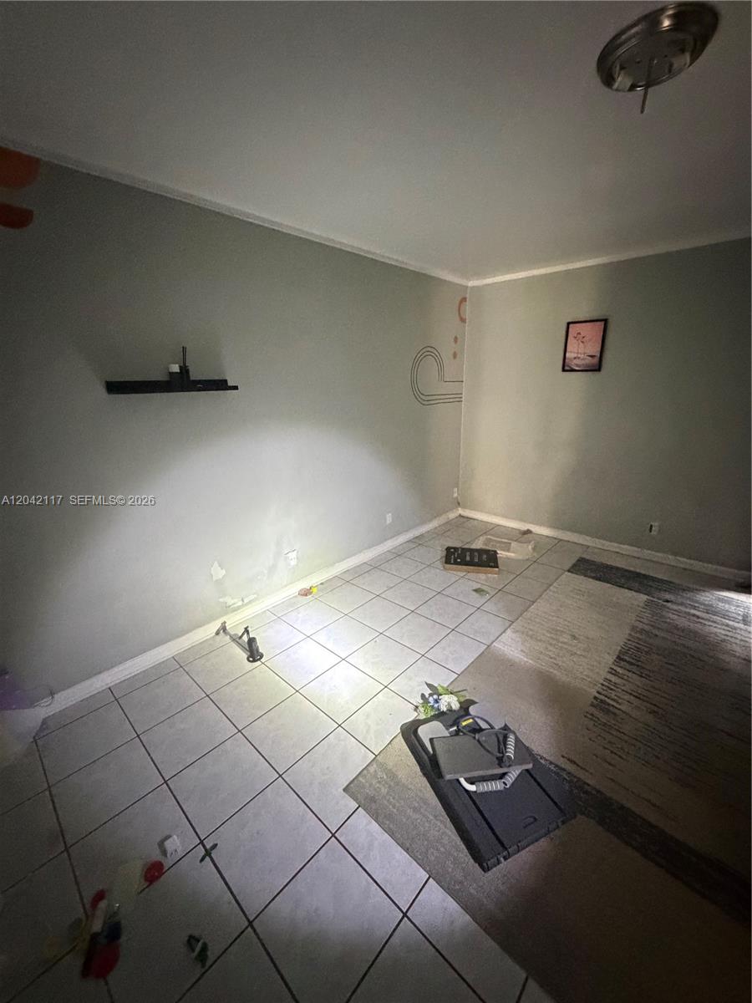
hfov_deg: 85.7
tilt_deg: -15.8
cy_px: 502
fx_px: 406
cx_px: 376
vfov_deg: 102.1
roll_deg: +0.7
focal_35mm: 14
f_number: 2.2
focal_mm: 2.22
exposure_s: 1/52
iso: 1250
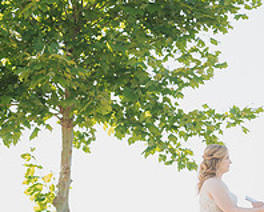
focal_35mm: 181
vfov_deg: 8.6
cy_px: 111
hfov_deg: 10.6
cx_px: 159
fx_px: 1416
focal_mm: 85
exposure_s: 1/2000
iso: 125
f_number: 1.8
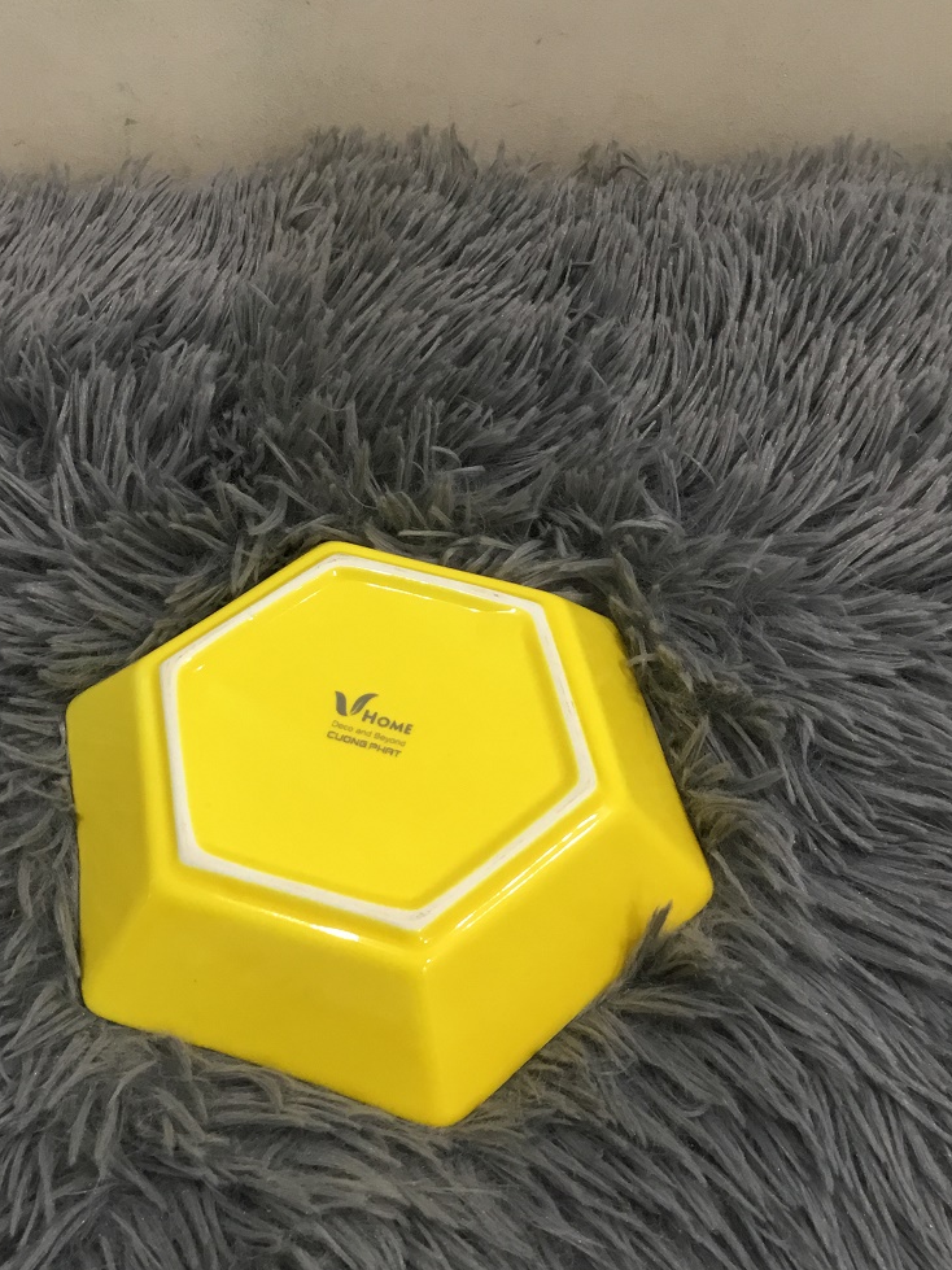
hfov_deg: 37.6
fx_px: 1394
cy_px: 688
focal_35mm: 38
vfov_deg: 48.9
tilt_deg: -54.9
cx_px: 409
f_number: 2.4
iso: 80
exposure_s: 1/33
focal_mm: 3.3
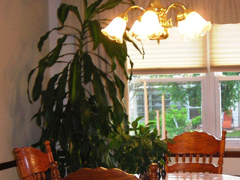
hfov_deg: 23.8
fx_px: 569
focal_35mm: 82
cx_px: 117
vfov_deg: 17.9
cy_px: 142
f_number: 3.2
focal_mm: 6.3
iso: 53
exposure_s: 1/30
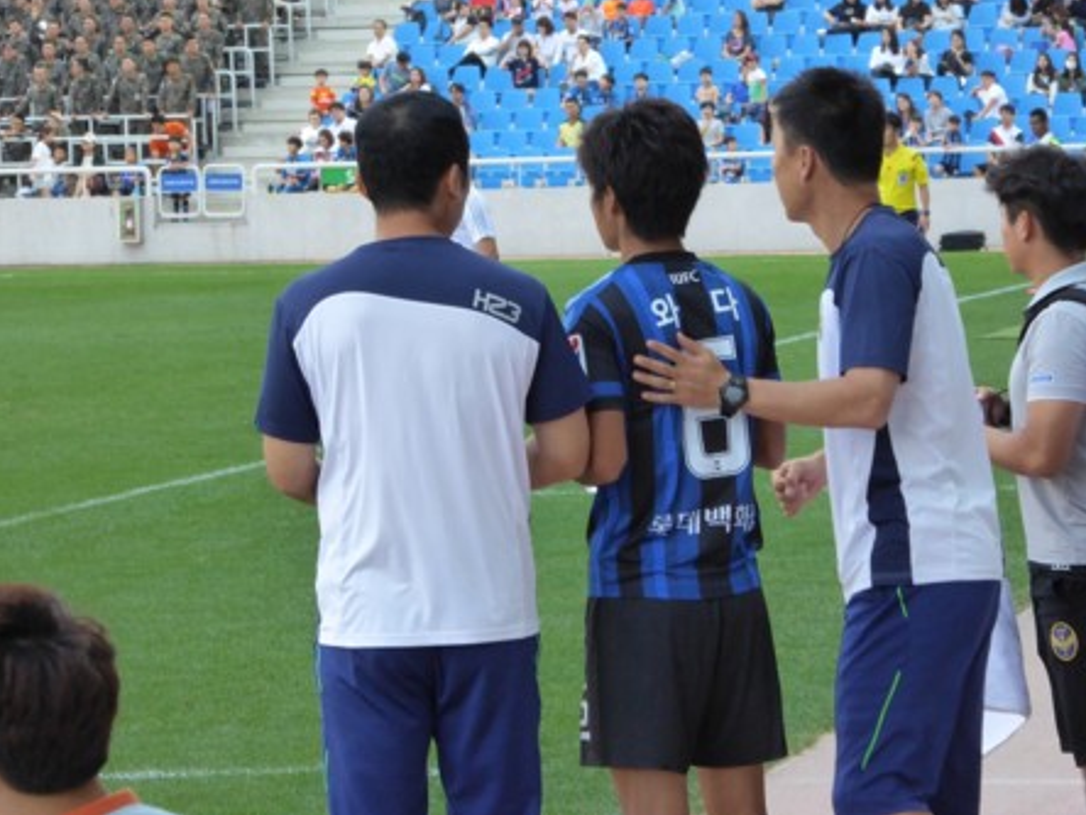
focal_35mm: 225
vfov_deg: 6.6
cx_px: 543
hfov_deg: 8.8
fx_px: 7059
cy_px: 404
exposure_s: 1/160
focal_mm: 35.8
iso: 640
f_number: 5.6
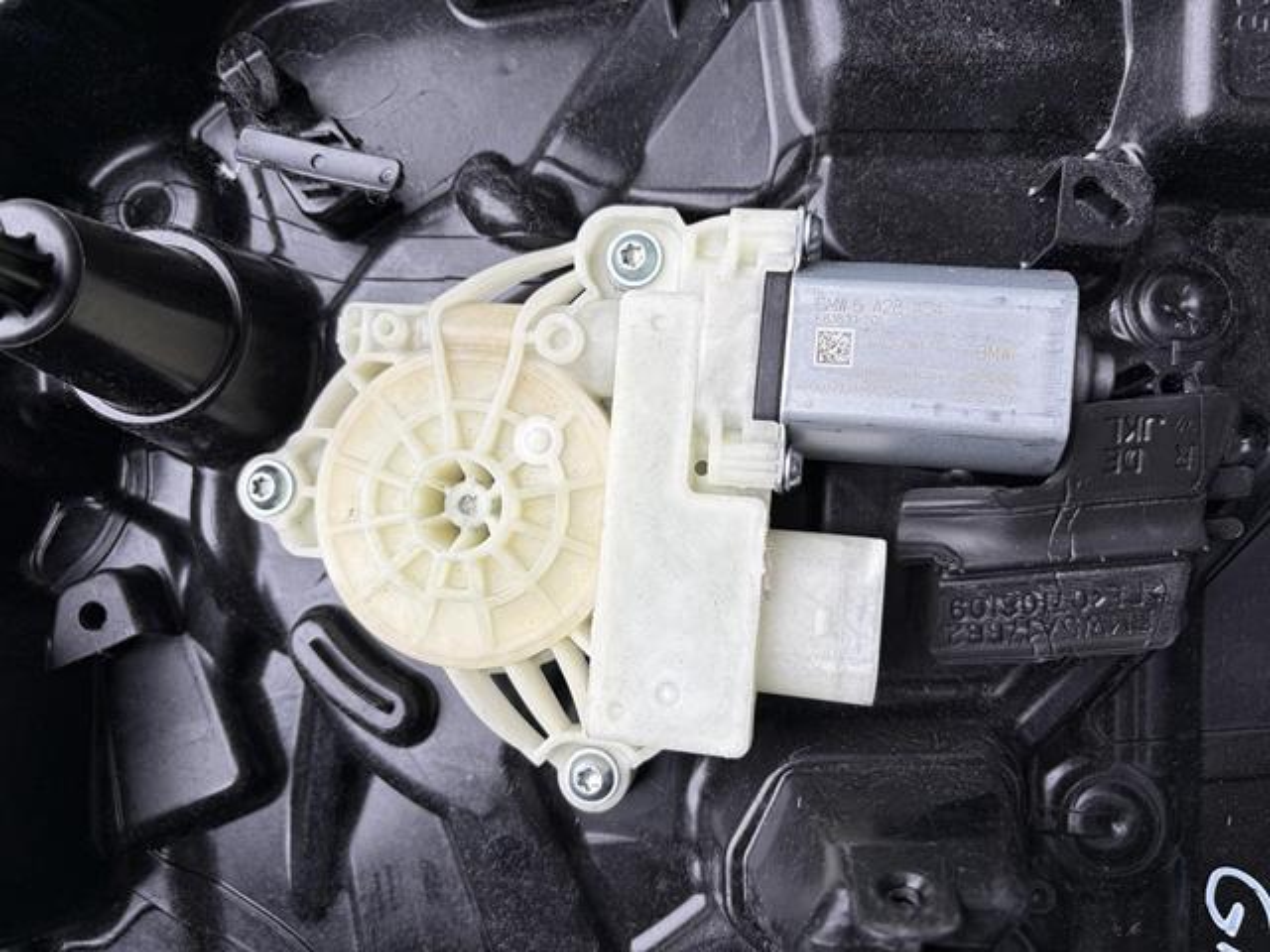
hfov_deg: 67.3
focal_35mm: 26
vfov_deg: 53.1
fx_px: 954
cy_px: 476
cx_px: 635
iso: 40
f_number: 1.6
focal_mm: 5.96
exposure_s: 1/161
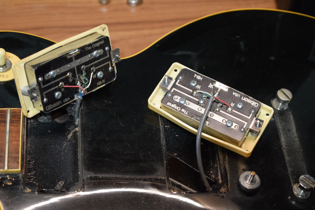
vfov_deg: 16.6
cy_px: 105
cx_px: 158
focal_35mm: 82
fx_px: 722
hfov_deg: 24.6
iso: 2200
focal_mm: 55
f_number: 5.6
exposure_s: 1/60
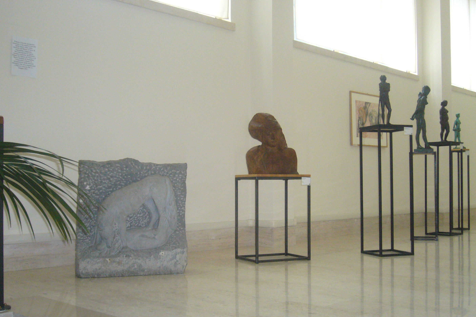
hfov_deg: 41.9
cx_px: 239
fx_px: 621
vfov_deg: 28.6
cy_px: 171
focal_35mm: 47
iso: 320
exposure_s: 1/60
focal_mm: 7.5
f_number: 3.2
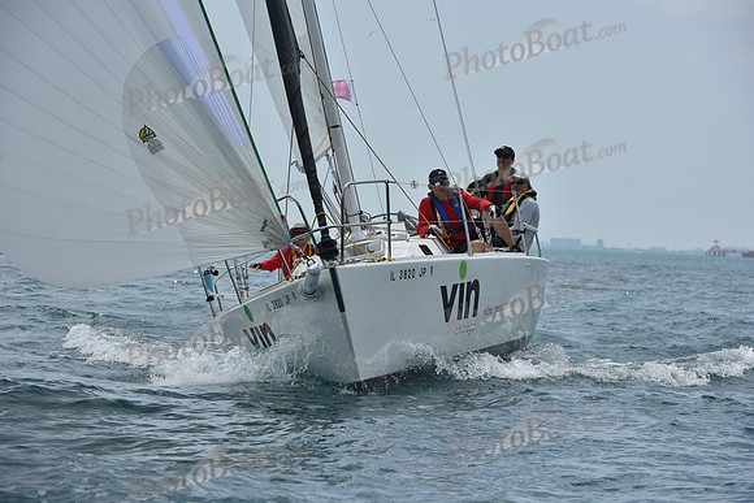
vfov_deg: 8.3
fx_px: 3456
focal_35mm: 165
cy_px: 252
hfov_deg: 12.4
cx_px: 377
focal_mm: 165
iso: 250
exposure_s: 1/1250
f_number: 9
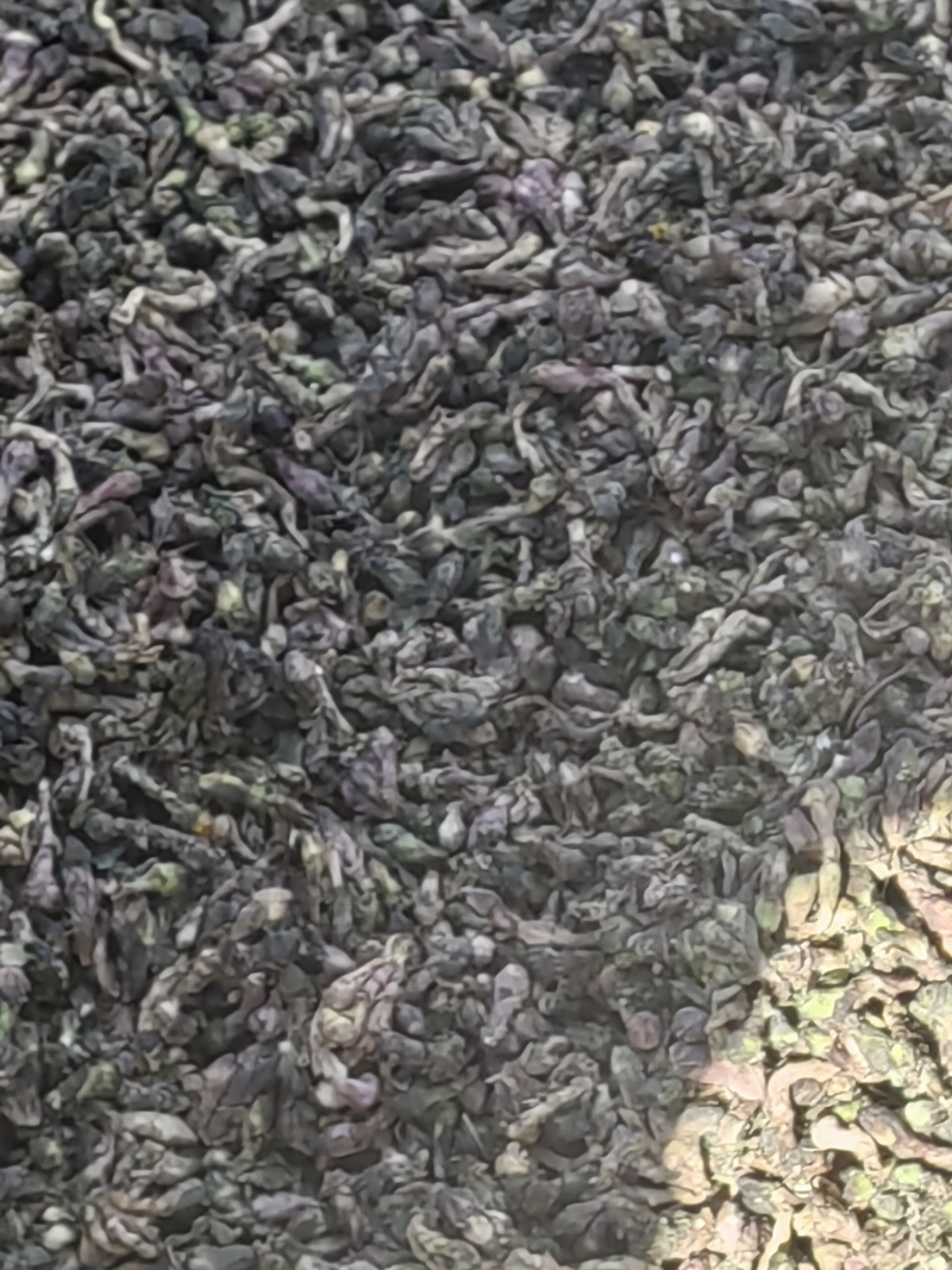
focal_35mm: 150
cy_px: 635
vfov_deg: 13.2
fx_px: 5501
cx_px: 476
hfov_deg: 9.9
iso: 50
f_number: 1.9
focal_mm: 5.52
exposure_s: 1/1410
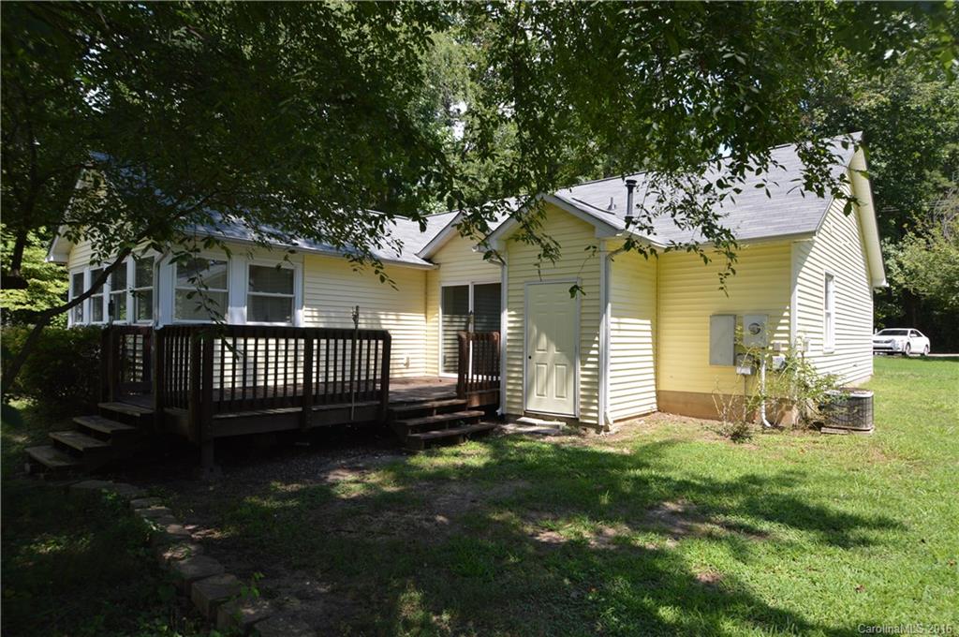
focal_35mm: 21
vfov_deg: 59.4
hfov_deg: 81.3
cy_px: 318
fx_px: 559
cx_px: 480
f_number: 6.3
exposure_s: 1/160
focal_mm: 14
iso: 100
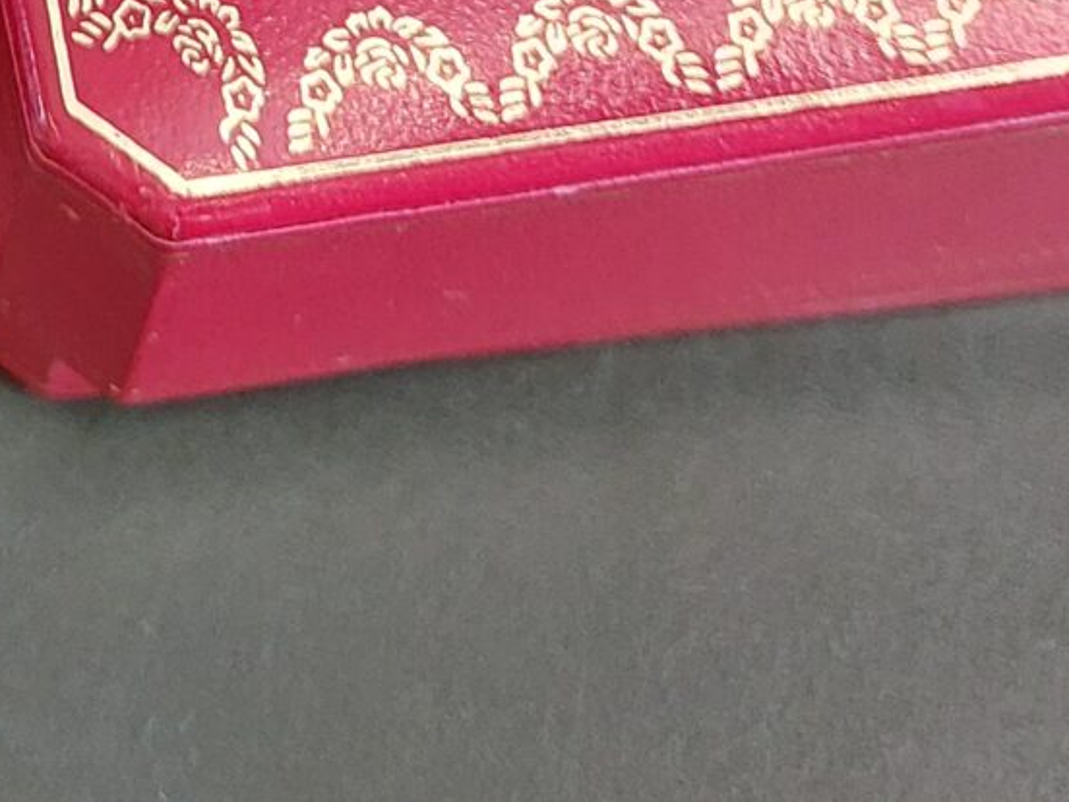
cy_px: -1034
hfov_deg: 15.8
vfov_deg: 11.0
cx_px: -455
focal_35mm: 116
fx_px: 3582
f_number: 1.8
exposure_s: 1/50
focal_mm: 5.23
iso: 160
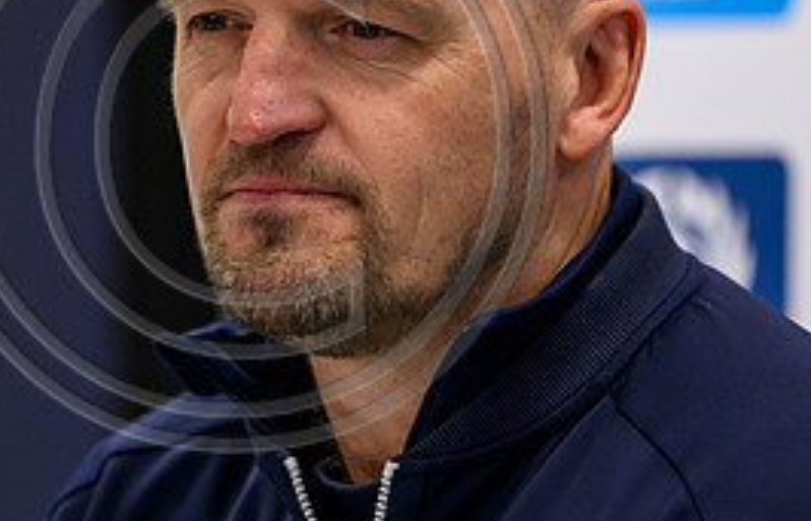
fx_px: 11096
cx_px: 173
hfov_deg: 4.2
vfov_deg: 2.7
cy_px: 232
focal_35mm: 498
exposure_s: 1/400
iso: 4000
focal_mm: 200
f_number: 3.5
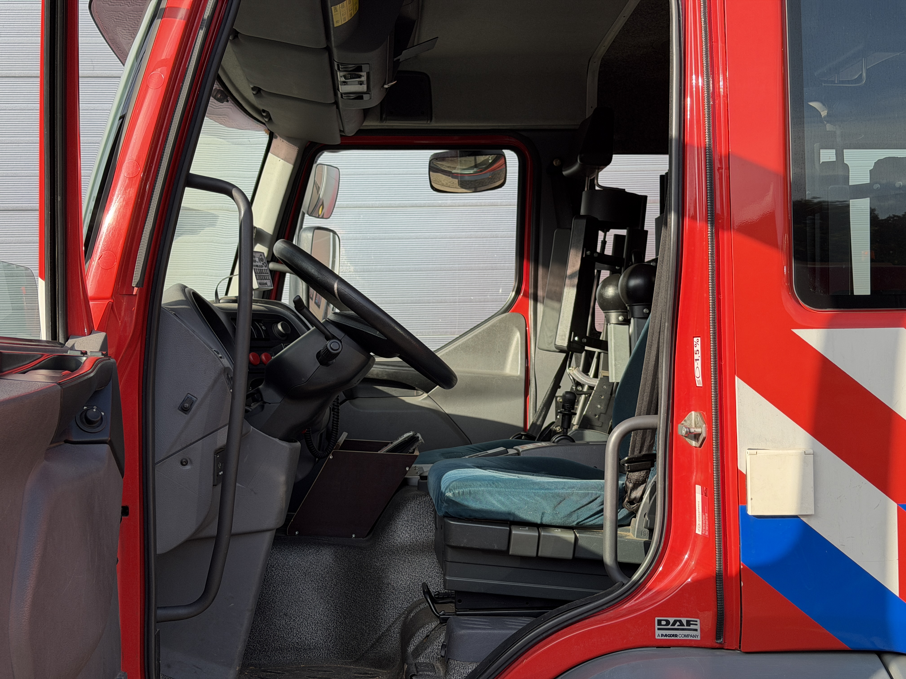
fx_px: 1256
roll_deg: +1.5
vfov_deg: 30.3
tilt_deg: +1.3
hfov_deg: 39.7
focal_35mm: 48
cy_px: 340
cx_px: 453
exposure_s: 1/1264
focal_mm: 6.76
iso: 64
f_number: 1.78
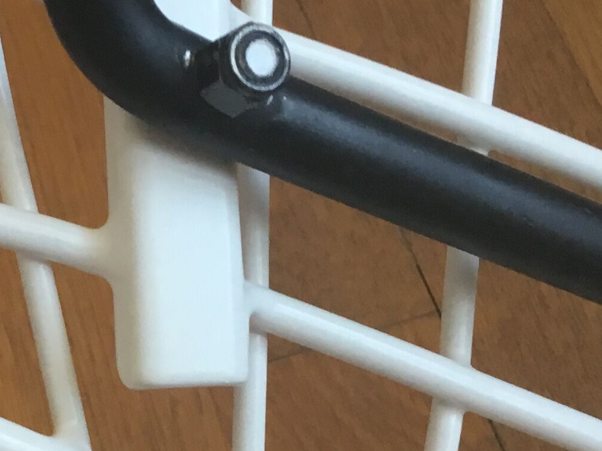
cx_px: -8
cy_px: 412
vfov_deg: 14.6
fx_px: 1739
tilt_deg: -57.9
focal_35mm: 100
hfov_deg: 19.1
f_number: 2.4
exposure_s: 1/33
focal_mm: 3.3
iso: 80
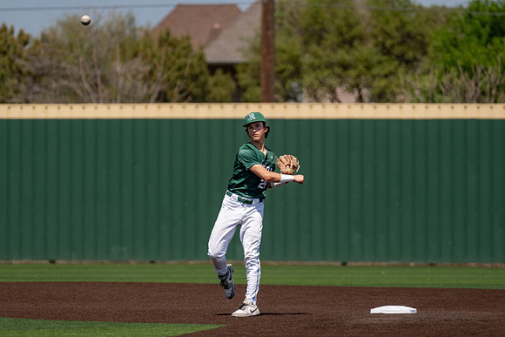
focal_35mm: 343
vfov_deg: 4.0
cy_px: 186
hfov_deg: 6.0
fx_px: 4808
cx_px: 248
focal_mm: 280
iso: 320
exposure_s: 1/4000
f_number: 4
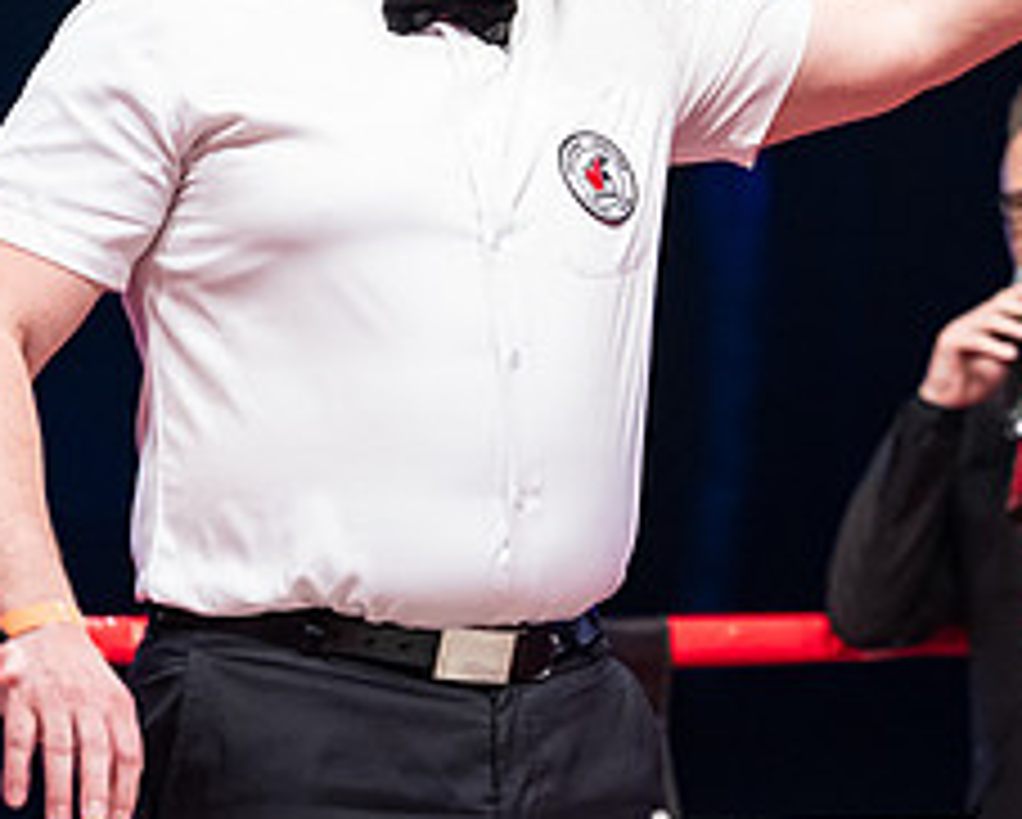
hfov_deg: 9.8
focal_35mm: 194
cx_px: 1171
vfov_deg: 7.9
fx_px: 5873
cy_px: 20
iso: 3200
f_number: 2.5
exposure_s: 1/1000
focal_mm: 81
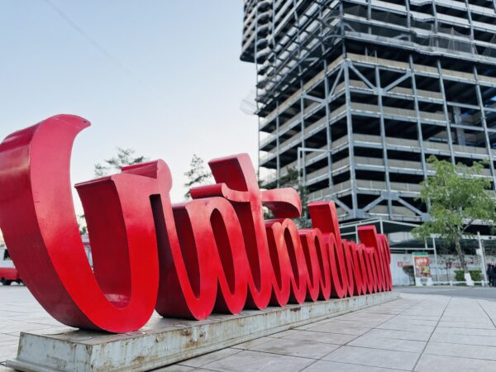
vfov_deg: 56.8
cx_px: 248
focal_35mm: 24
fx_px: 344
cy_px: 186
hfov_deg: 71.6
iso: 200
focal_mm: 6.76
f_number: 1.78
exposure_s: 1/165
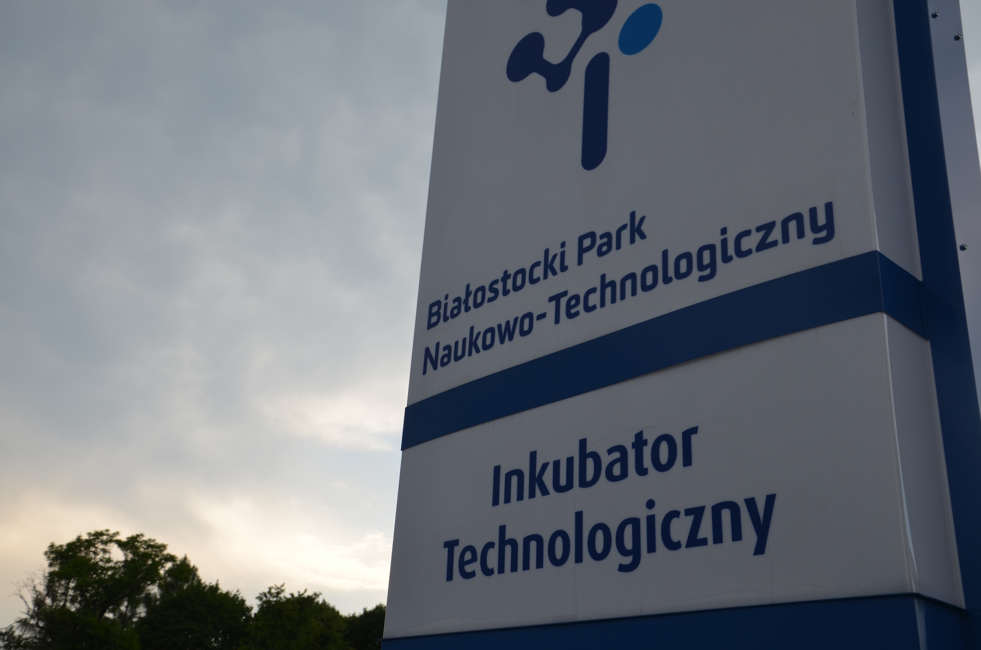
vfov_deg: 34.1
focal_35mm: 39
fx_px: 1061
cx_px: 490
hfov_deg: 49.6
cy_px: 325
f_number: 8
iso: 200
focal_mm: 26
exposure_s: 1/250
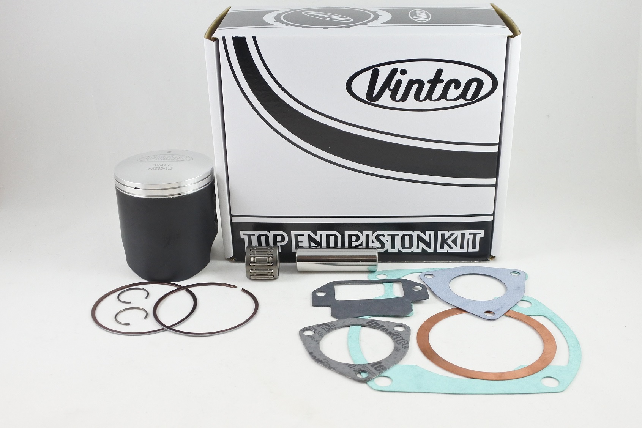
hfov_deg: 54.4
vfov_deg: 37.9
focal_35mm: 35
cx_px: 321
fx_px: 624
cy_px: 214
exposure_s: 1/125
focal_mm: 13.1
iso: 500
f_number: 4
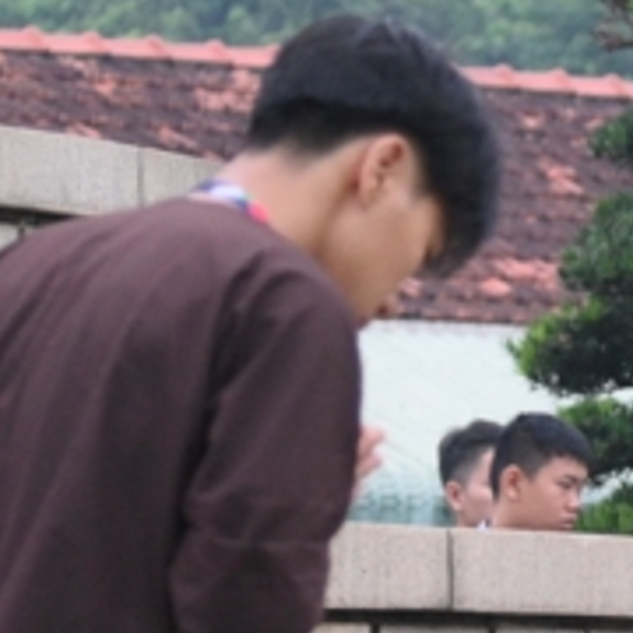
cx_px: 1127
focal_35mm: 379
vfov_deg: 4.6
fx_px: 7841
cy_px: 485
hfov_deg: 4.6
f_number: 4
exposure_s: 1/100
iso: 3200
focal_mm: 82
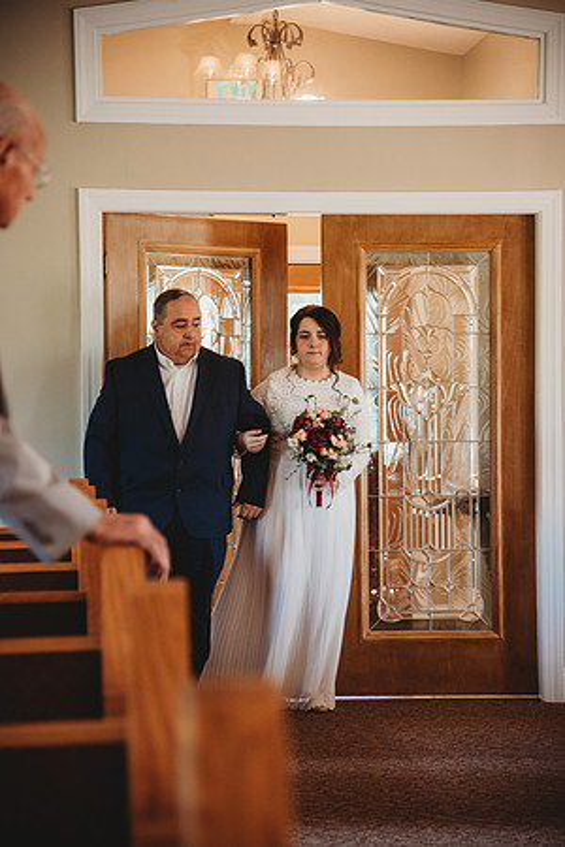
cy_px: 424
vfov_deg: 22.1
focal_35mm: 92
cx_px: 282
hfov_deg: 14.9
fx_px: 2166
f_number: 4
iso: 800
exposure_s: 1/125
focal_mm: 92
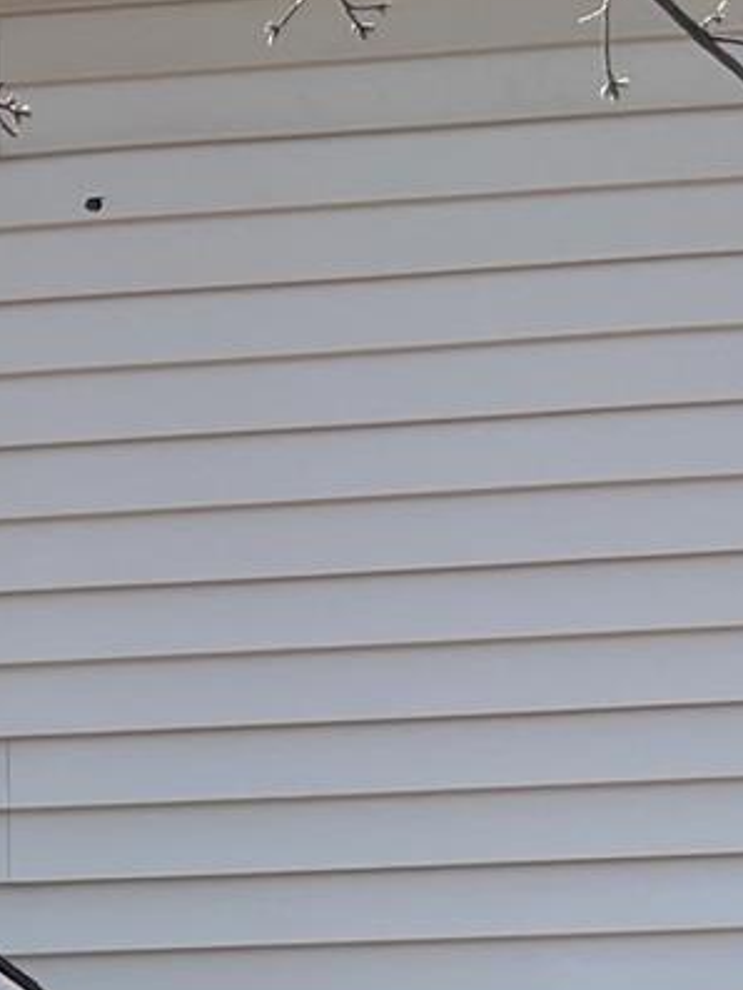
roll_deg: -0.5
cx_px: -775
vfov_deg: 13.3
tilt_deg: +5.6
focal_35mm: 132
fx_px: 3776
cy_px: 1855
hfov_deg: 10.3
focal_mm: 5.1
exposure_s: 1/1689
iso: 32
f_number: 1.6
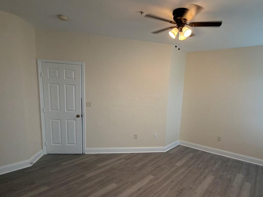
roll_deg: -3.2
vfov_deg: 63.0
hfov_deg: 78.1
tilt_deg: -9.0
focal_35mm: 21
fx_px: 160
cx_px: 158
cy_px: 115
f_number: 2.2
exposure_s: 1/120
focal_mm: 2.22
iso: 250
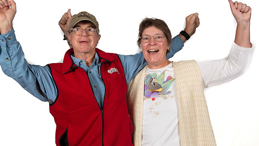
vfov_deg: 18.3
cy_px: 68
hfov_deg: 31.9
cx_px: 126
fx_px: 453
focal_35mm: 66
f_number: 8
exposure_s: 1/80
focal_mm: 52
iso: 800
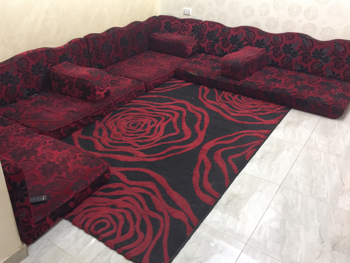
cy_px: 119
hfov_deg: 56.7
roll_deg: -1.2
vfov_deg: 44.1
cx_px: 159
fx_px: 324
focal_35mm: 32
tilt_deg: -26.8
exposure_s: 1/8
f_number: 2.2
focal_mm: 4.15
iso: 200
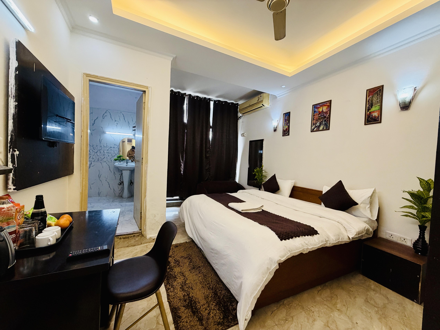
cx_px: 220
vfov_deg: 85.7
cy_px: 165
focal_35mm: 14
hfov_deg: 102.1
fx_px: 178
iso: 320
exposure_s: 1/100
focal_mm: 2.22
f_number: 2.2
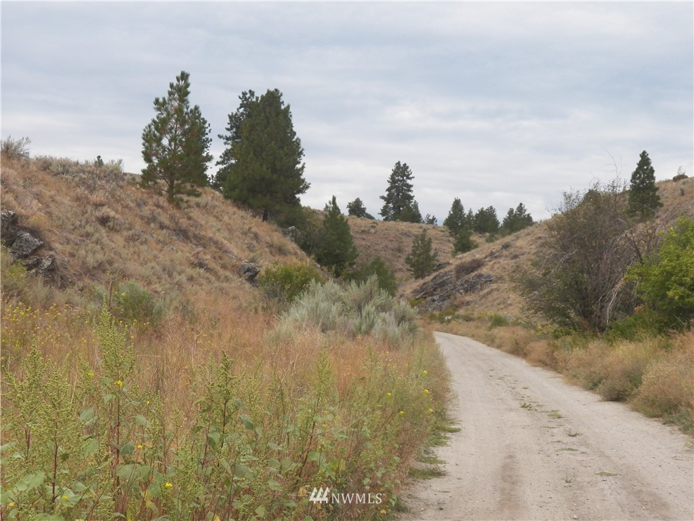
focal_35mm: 50
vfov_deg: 29.1
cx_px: 347
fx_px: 1002
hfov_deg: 38.2
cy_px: 260
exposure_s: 1/800
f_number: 4
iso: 125
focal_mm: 8.9
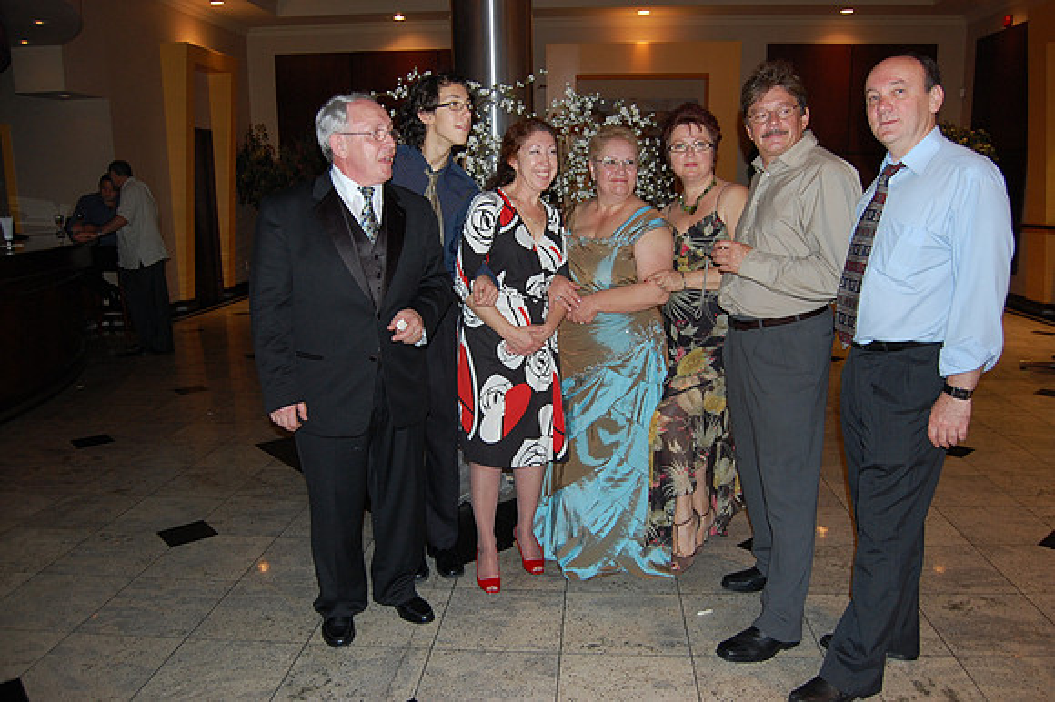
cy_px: 351
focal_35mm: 27
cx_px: 528
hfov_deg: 67.4
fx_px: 791
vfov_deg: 47.9
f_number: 3.5
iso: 400
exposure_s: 1/60
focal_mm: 18
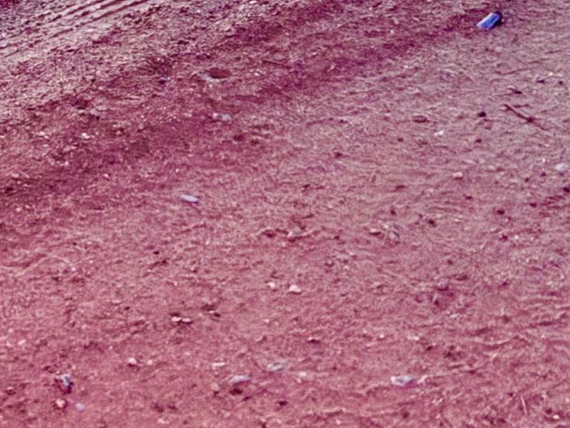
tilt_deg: -8.0
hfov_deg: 19.7
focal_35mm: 98
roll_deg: +0.6
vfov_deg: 13.0
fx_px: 1613
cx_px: 65
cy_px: -437
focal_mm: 6.76
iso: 1600
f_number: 1.78
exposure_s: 1/19
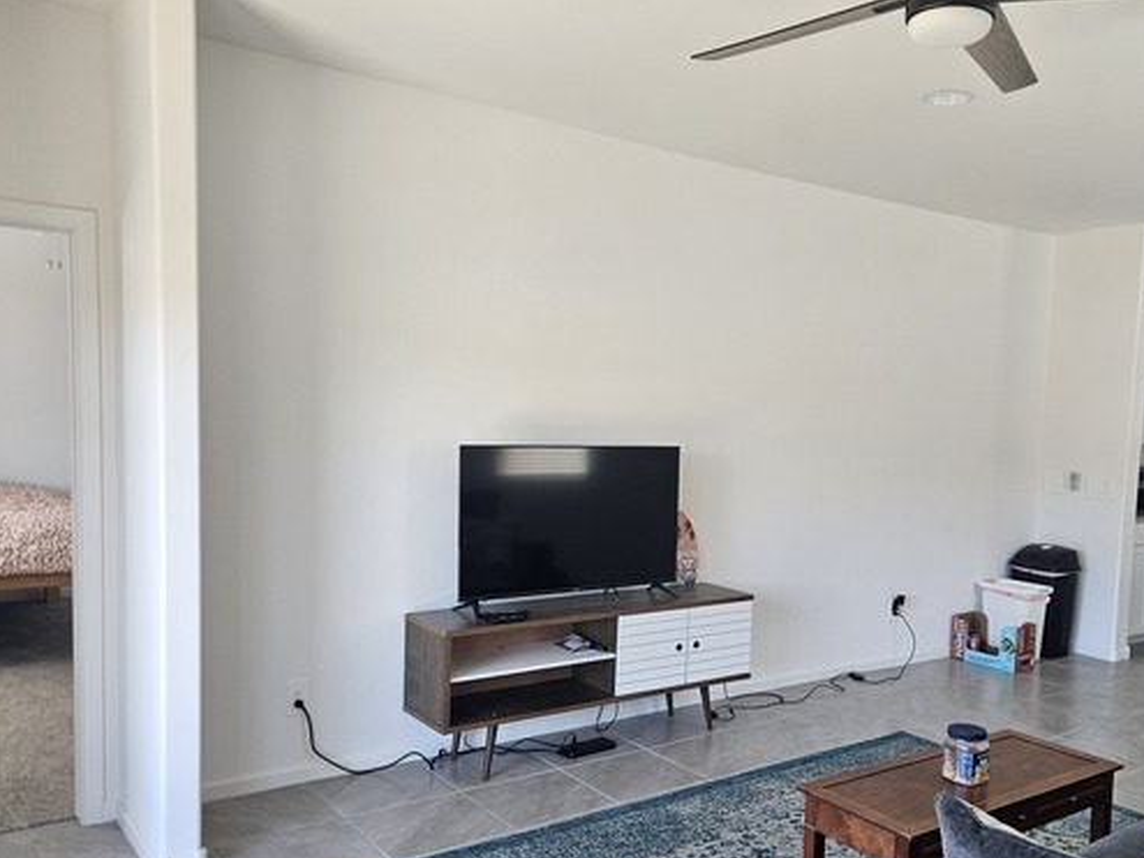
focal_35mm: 31
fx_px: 1024
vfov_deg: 45.3
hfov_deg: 57.9
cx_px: 688
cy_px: 500
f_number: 1.8
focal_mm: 5.4
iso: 100
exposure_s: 1/120
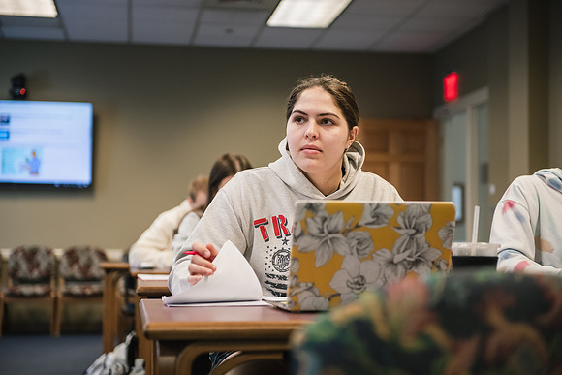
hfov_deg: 28.8
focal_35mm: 70
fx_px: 1093
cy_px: 188
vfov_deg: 19.5
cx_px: 281
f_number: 2.8
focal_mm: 70
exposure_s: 1/200
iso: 1250
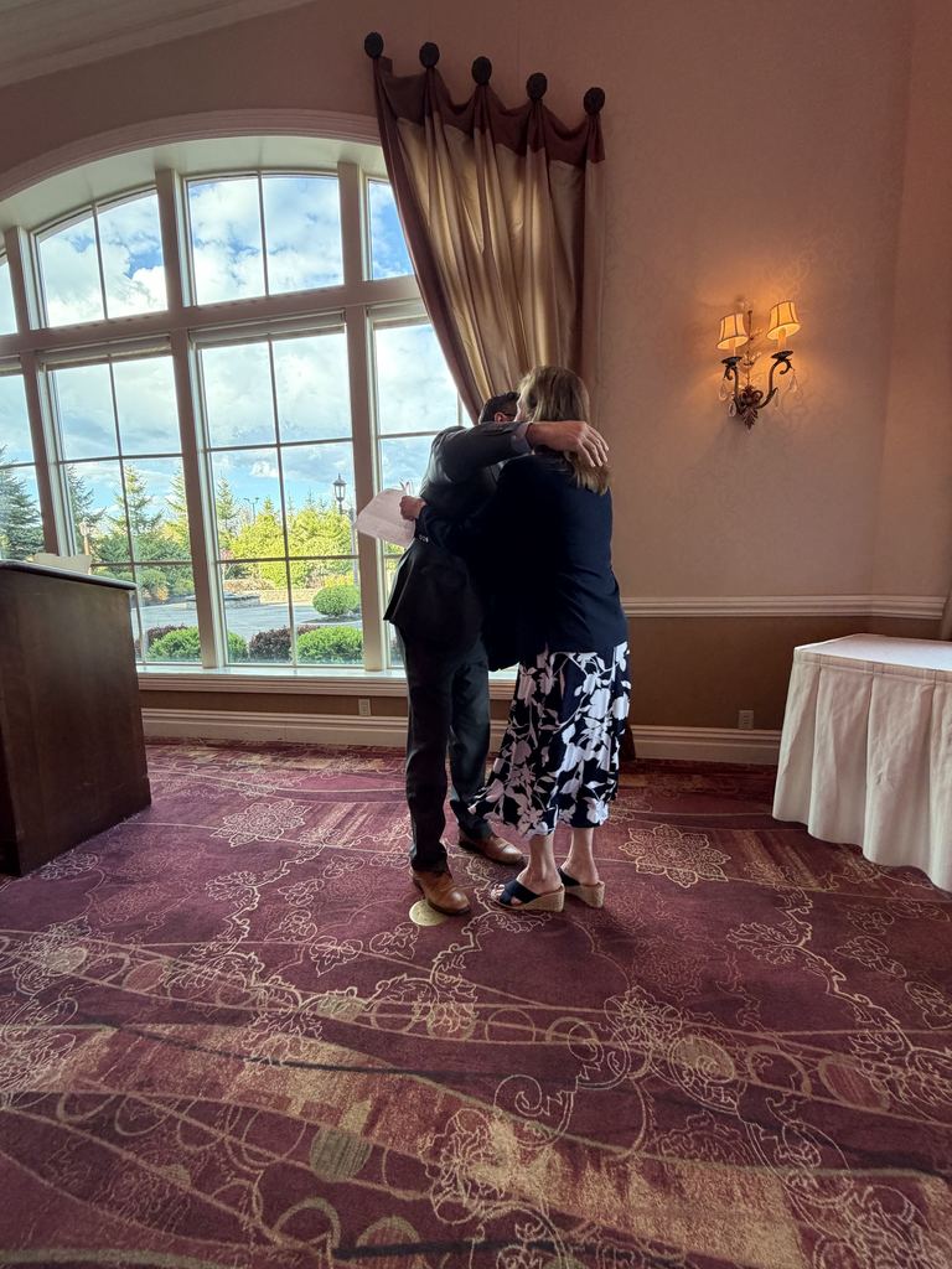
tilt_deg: -7.0
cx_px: 476
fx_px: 513
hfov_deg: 85.7
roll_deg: +2.4
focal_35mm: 14
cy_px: 634
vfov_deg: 102.1
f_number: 2.2
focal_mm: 2.22
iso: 250
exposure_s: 1/120
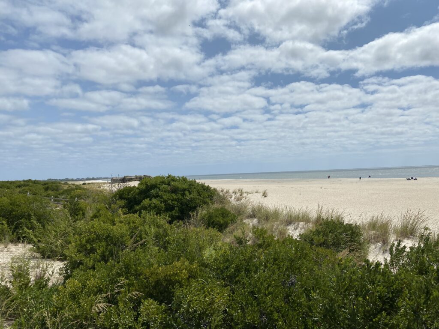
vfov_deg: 53.1
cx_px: 220
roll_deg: +1.9
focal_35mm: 26
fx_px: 330
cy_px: 164
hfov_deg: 67.3
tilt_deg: +2.1
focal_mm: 4.25
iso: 32
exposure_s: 1/8197
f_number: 1.8
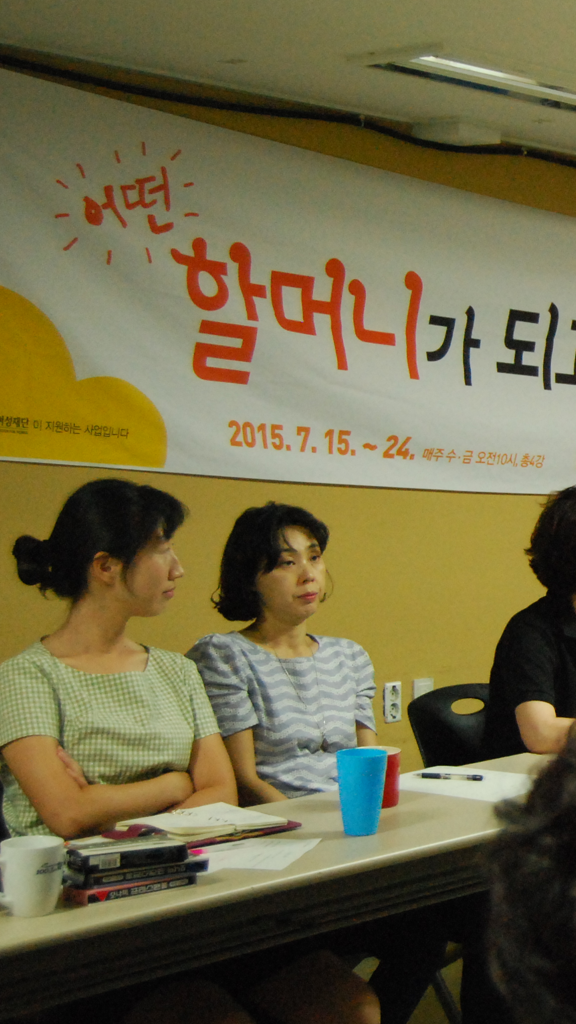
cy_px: 491
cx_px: 901
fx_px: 1956
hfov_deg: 15.3
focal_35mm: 72
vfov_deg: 29.4
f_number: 4
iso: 1600
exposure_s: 1/60
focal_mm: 24
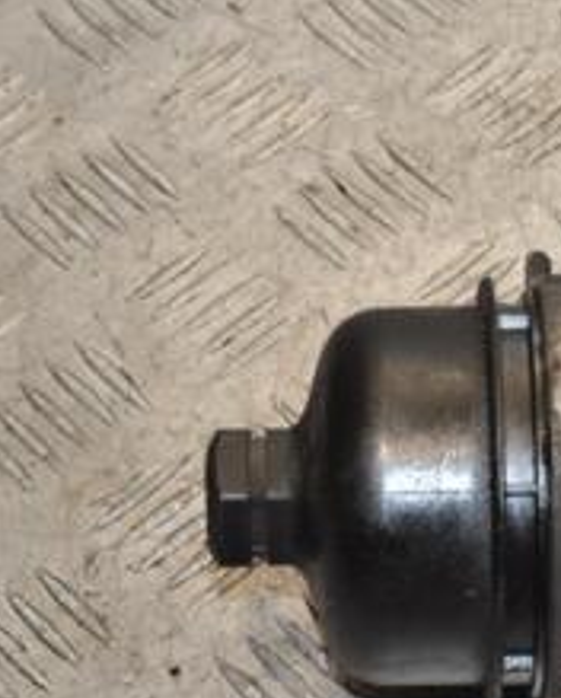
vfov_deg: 12.5
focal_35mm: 154
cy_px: 453
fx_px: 3187
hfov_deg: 9.9
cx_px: 724
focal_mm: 40
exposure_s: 1/200
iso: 800
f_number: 8
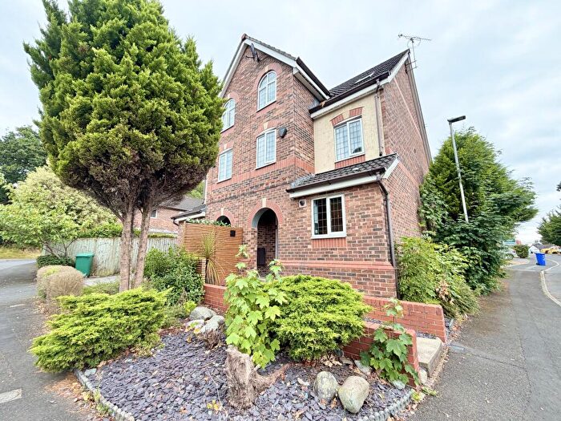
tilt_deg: +11.0
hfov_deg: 102.1
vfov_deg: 85.7
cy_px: 210
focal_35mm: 14
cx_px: 280
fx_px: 227
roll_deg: -0.5
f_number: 2.2
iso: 40
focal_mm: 2.22
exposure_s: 1/171
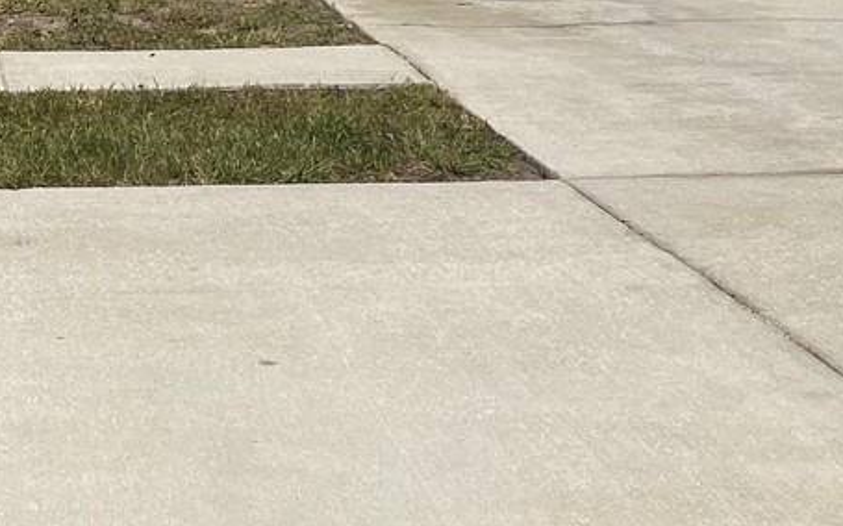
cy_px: -167
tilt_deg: -0.1
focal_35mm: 97
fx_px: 2228
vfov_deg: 13.0
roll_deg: +1.3
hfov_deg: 20.3
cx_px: -128
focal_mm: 4.25
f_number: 1.8
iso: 32
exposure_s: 1/6410
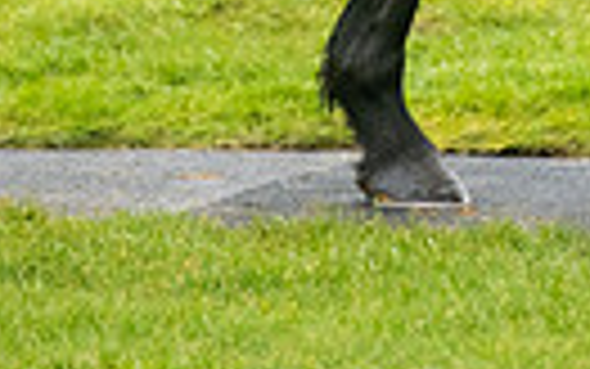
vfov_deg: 1.3
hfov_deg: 2.1
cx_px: 518
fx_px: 15813
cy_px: -541
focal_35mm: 983
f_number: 2.8
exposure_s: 1/1000
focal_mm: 200
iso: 1000
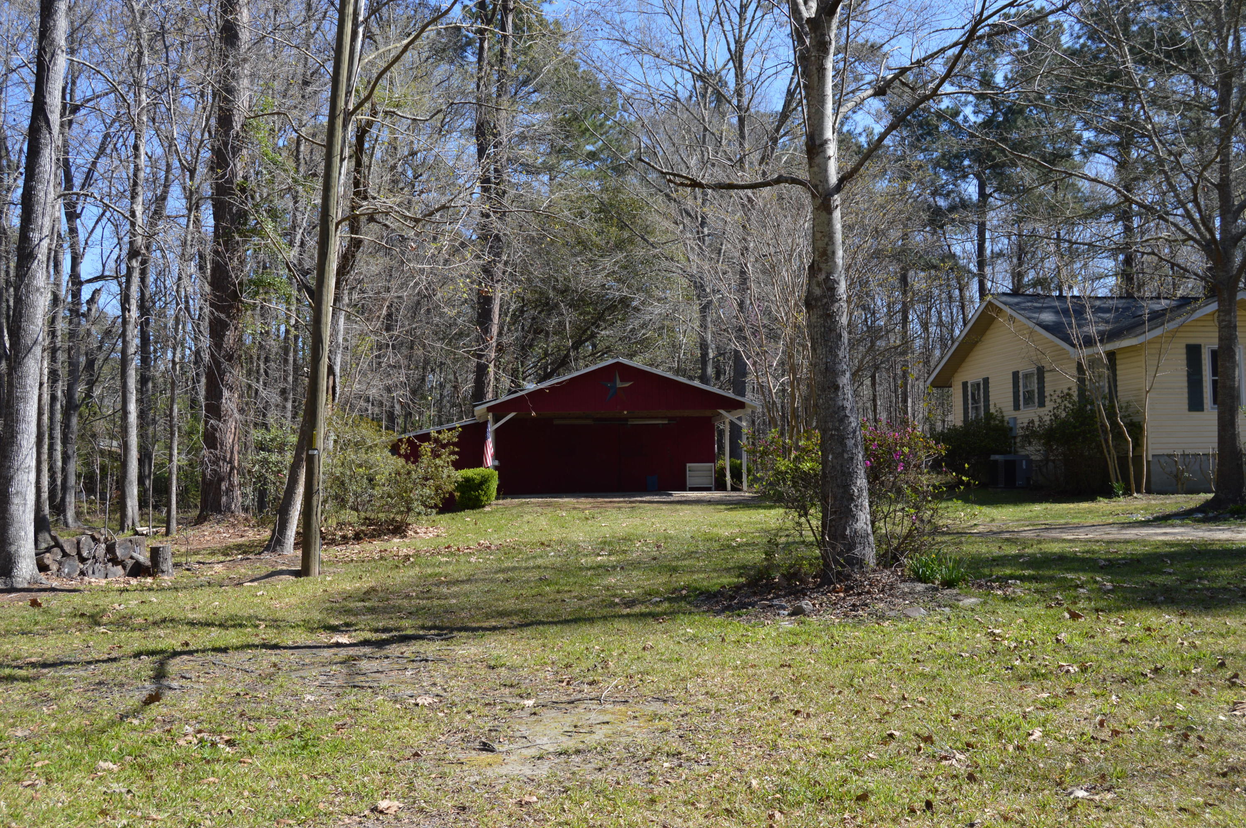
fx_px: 1245
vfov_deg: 36.8
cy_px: 414
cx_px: 623
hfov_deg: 53.2
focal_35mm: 36
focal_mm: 24
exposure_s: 1/200
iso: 100
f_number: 7.1
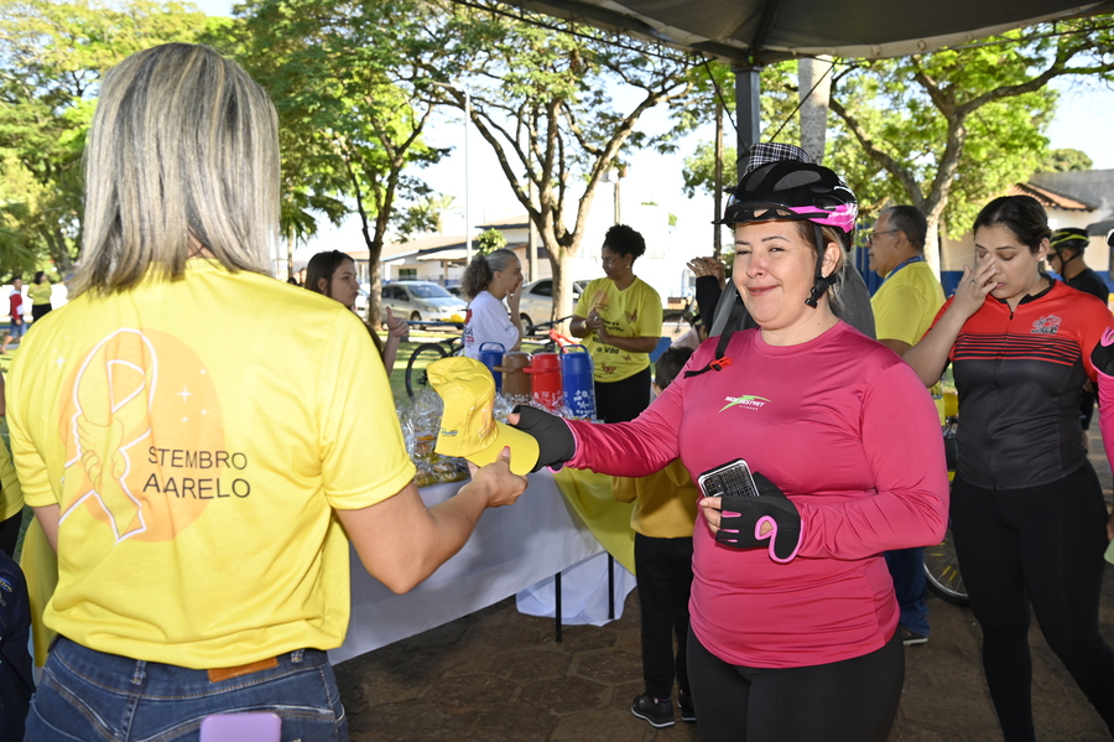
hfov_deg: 55.8
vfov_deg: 38.8
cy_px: 371
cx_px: 557
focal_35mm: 34
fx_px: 1051
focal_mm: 34
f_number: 5.6
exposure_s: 1/125
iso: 160
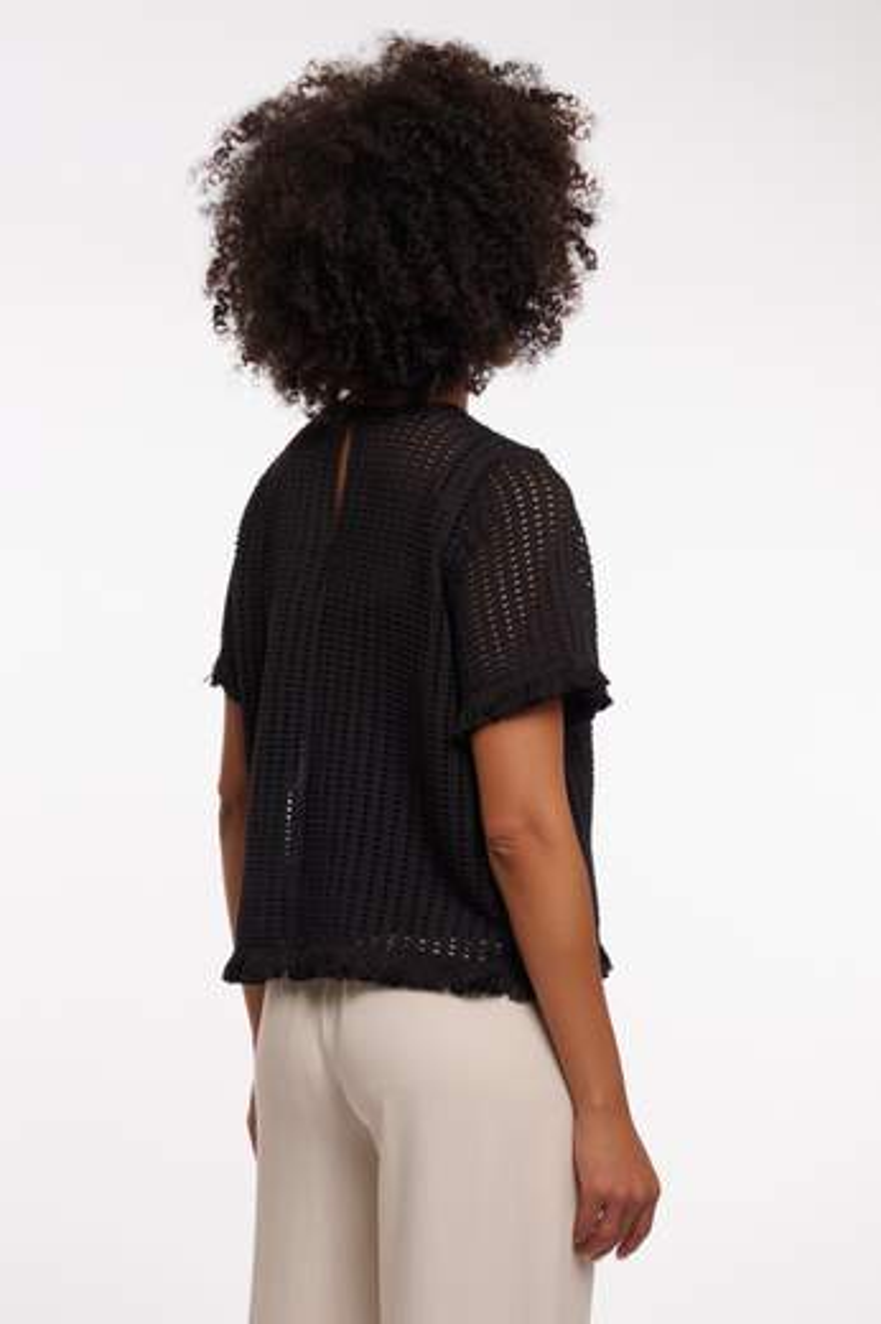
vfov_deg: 26.3
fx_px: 2830
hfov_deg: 17.7
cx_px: 440
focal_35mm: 77
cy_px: 662
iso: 125
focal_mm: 77
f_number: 8
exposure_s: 1/160
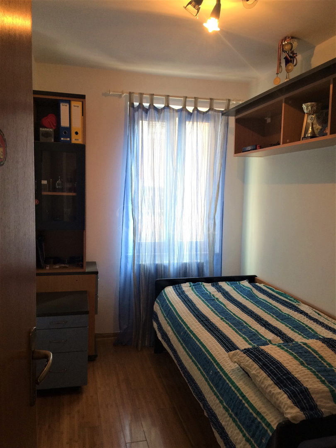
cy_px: 224
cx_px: 168
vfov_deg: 61.7
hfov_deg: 48.2
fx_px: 375
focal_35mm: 29
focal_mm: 4.15
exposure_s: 1/33
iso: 40
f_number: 2.2
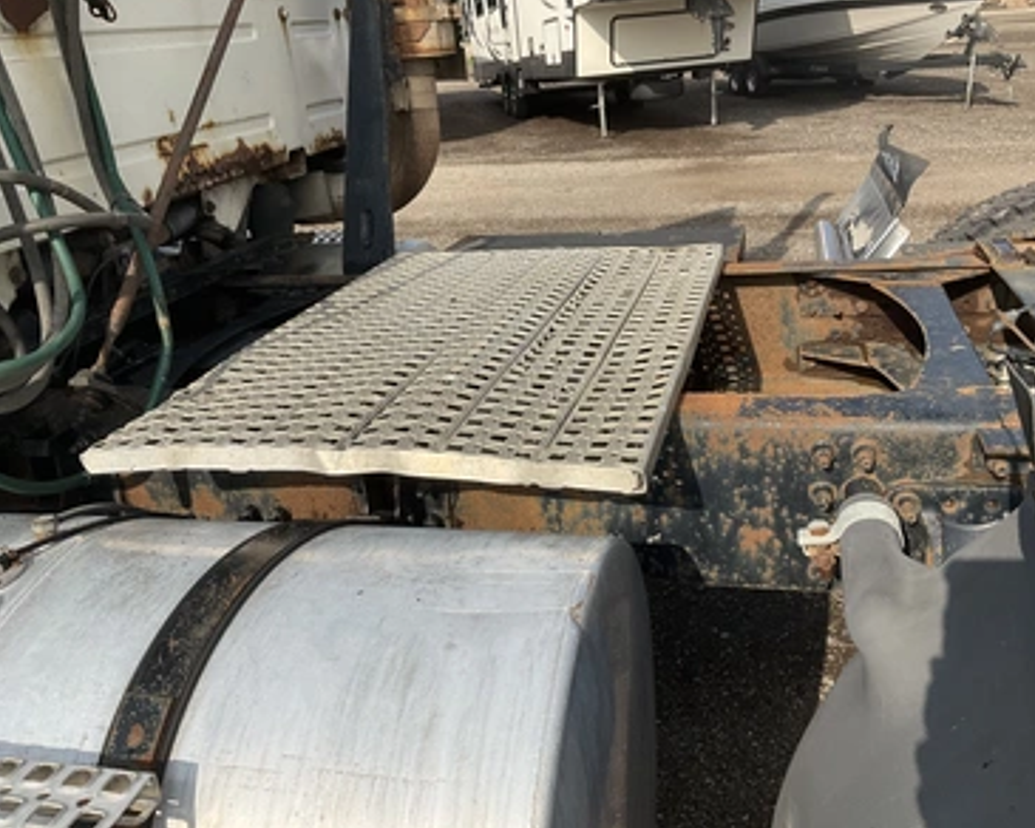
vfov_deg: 47.1
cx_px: 564
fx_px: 950
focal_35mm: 31
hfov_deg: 57.1
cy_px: 405
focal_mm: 3
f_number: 1.8
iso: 25
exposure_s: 1/2667
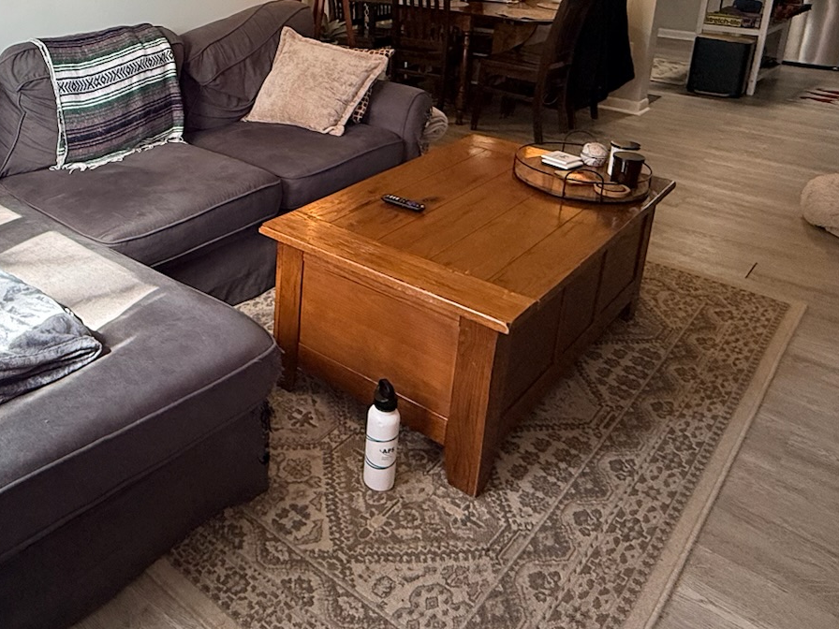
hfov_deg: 54.6
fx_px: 776
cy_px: 120
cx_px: 229
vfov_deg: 42.1
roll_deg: -1.2
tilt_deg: -15.6
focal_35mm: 32
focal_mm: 2.22
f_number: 2.2
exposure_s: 1/99
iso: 200
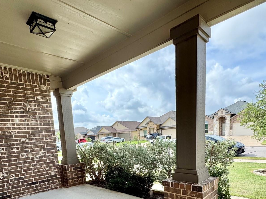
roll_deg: +2.4
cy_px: 166
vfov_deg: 52.2
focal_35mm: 24
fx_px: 184
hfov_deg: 71.5
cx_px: 126
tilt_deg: -10.5
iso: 50
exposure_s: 1/771
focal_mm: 2.22
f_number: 2.2
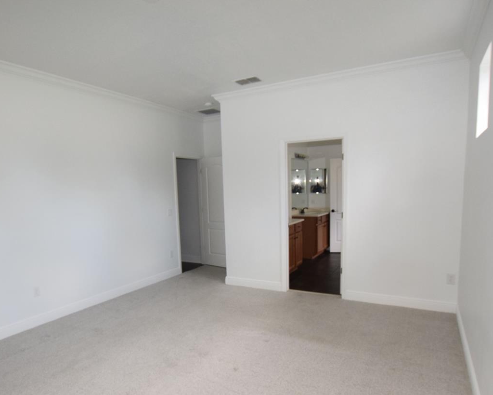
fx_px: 321
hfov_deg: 75.0
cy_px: 239
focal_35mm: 22
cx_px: 241
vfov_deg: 62.5
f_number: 5
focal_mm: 10
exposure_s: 1/100
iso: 800
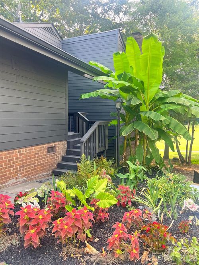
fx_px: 199
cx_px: 100
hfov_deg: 53.0
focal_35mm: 26
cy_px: 132
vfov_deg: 67.3
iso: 50
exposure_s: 1/149
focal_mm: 5.7
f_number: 1.5
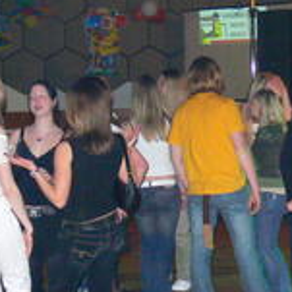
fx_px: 926
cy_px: 141
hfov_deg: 16.9
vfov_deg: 17.9
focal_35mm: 97
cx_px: 381
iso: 320
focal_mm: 7.5
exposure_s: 1/30
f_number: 2.8
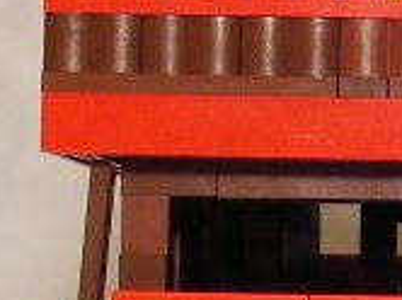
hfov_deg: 8.4
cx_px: 523
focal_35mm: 232
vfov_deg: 6.3
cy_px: 501
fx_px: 2690
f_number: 3.5
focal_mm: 8.1
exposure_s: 1/13
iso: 100
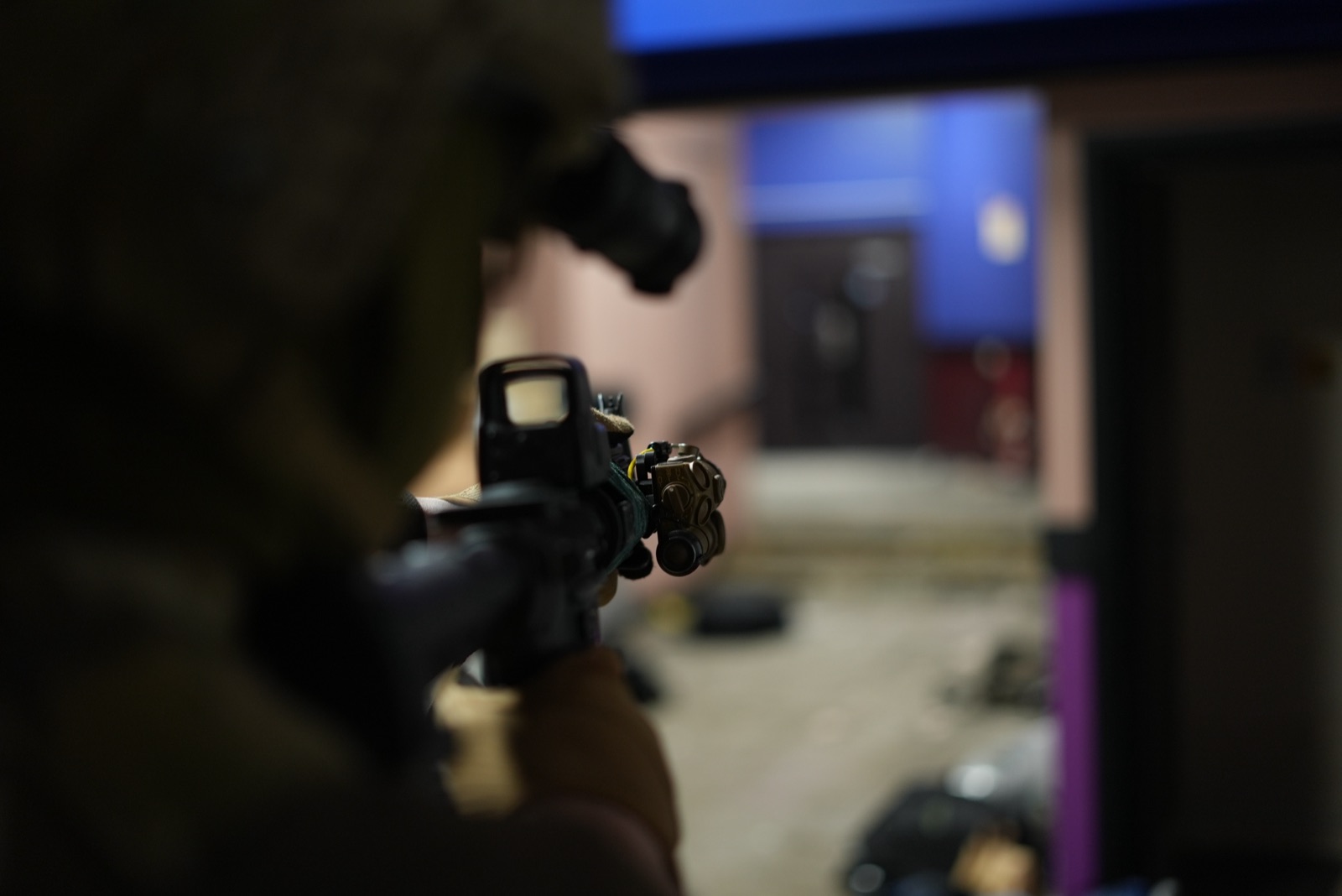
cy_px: 448
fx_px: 1864
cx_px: 671
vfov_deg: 27.0
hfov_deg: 39.6
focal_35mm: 50
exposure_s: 1/100
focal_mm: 50
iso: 800
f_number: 1.8
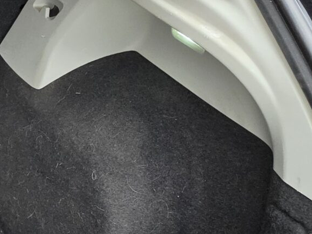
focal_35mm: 58
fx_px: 523
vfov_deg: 25.1
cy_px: 85
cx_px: -245
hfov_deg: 21.7
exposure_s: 1/120
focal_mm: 2.2
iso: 160
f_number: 1.9
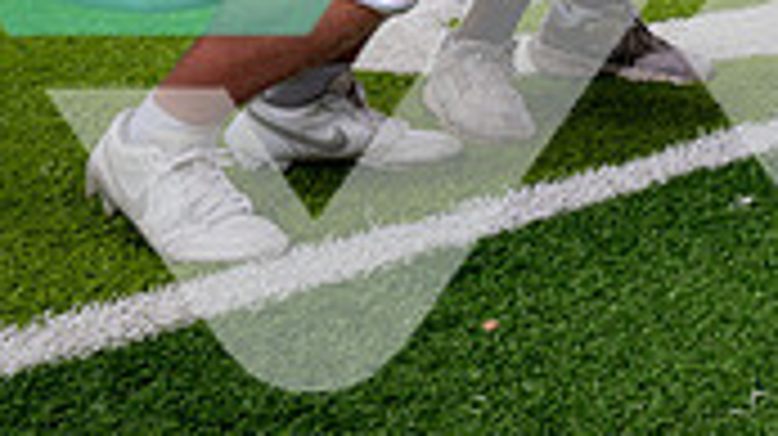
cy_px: -393
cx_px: 1084
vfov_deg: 12.3
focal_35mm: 88
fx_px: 1814
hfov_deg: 21.3
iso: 80
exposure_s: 1/200
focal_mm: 24
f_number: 7.1
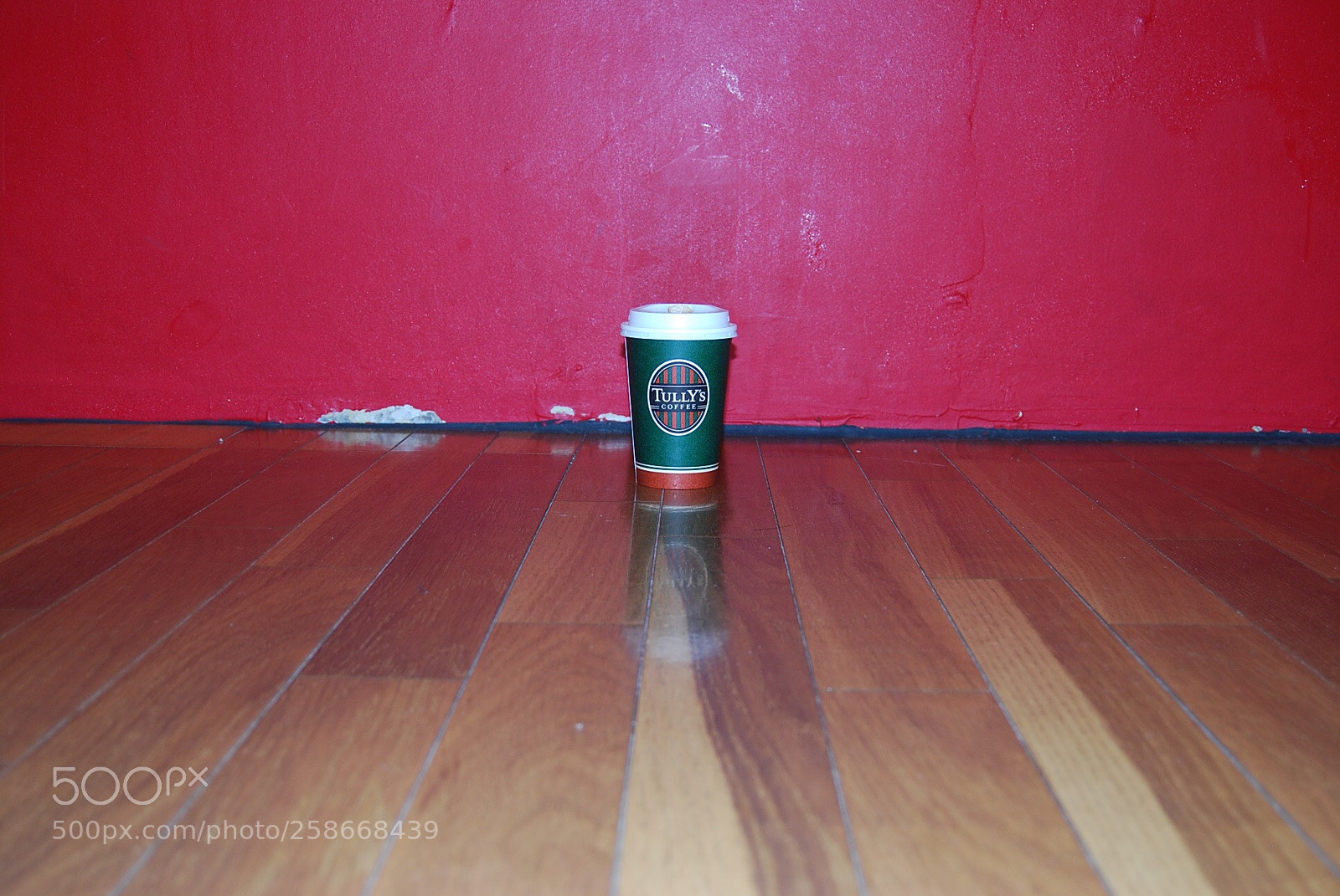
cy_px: 448
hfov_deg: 46.3
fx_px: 1565
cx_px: 670
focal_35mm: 42
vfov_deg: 32.0
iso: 200
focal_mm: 28
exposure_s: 1/60
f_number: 4.2
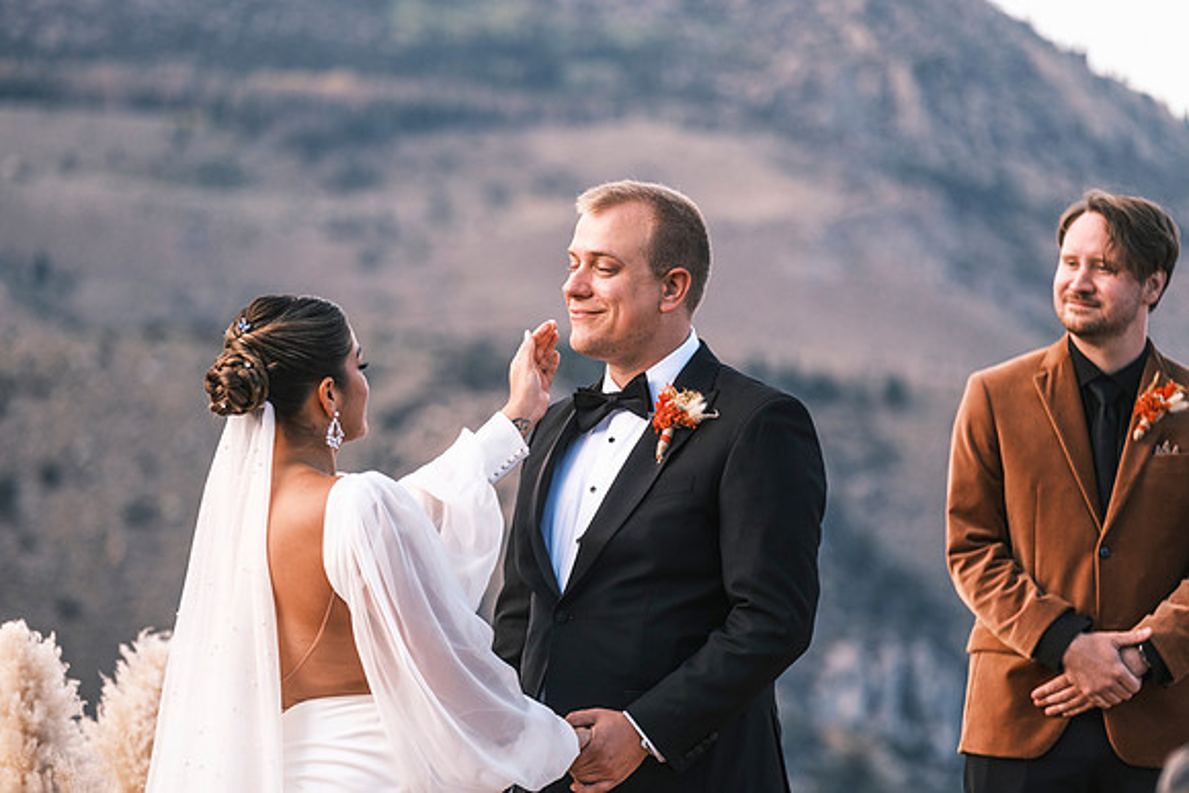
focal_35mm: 186
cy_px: 396
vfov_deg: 7.4
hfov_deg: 11.1
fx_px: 6144
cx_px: 594
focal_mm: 124.3
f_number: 2.8
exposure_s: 1/850
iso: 400
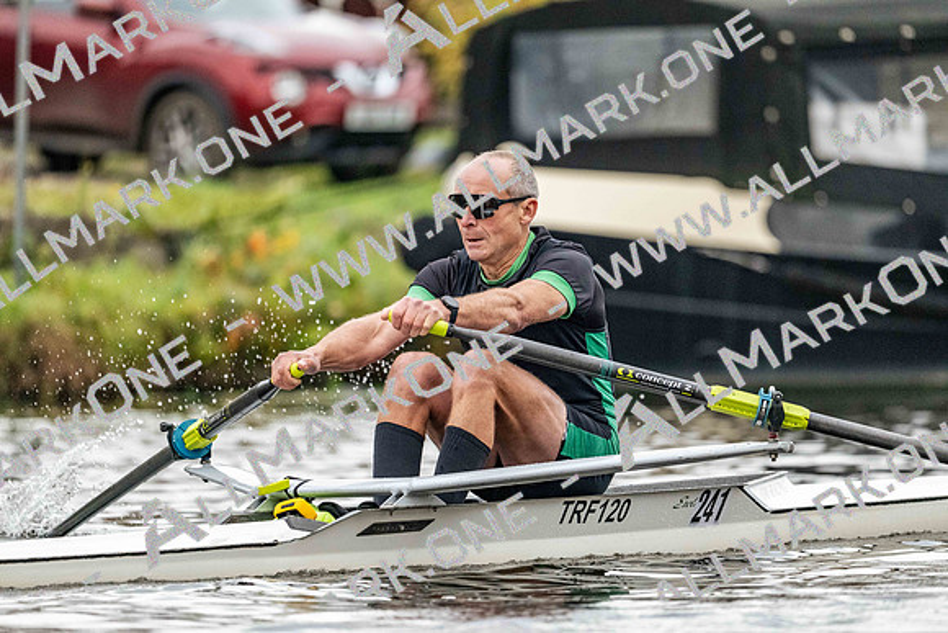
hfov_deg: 5.2
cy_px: 316
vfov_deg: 3.4
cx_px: 474
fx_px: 10535
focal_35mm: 400
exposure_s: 1/2500
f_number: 4.5
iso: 5000
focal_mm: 400
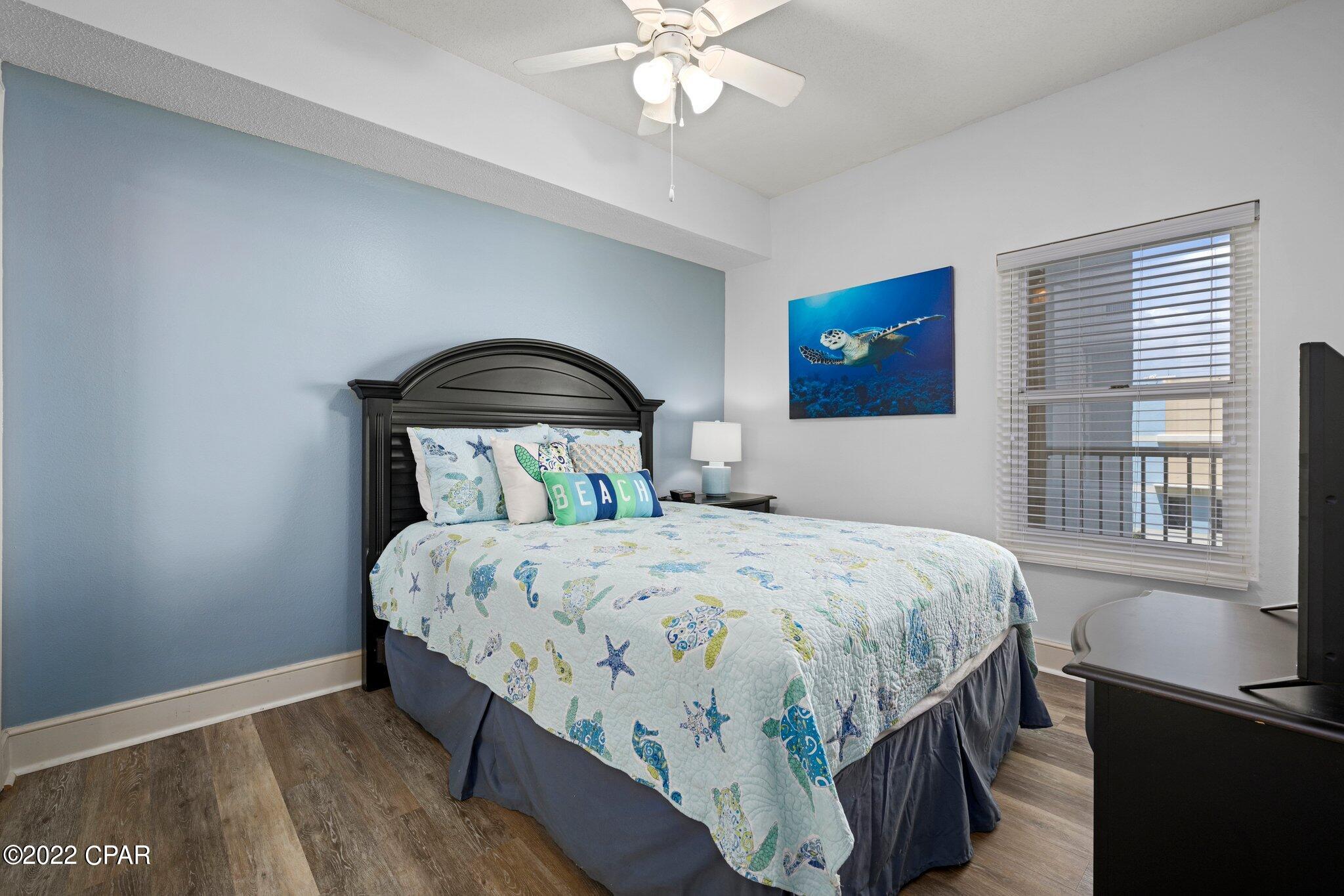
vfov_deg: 77.3
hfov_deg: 100.4
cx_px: 672
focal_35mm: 15
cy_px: 448
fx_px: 560
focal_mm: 15
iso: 500
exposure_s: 1/2.5
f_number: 9
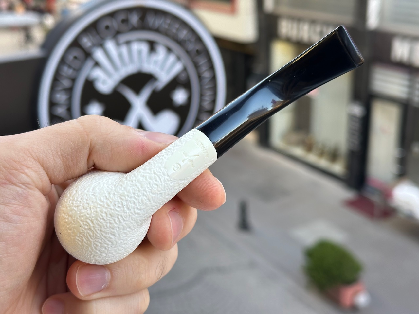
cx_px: 210
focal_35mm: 48
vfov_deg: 30.3
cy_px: 157
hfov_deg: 39.7
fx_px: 581
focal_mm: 6.86
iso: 64
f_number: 1.78
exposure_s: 1/164
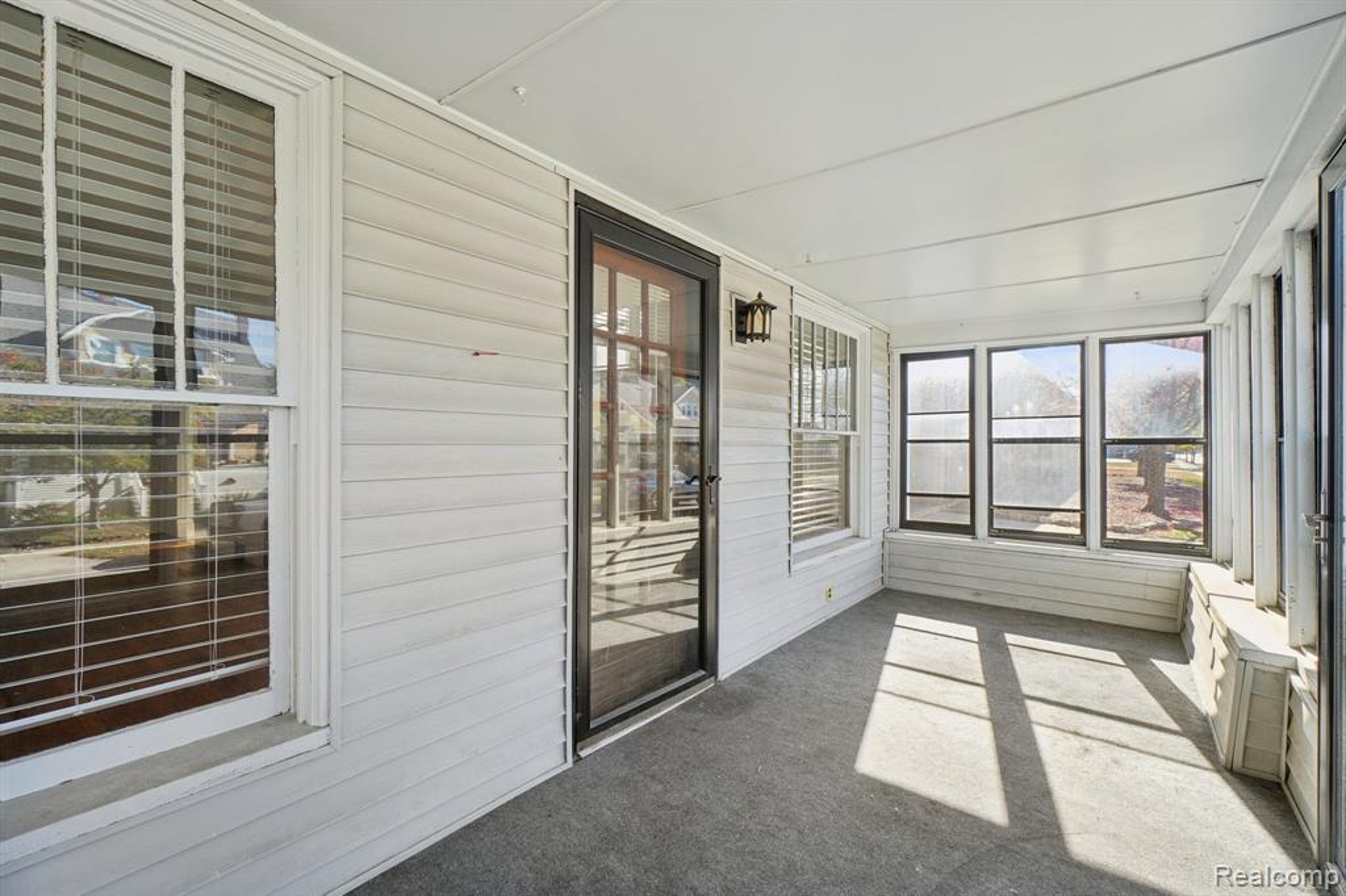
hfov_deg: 100.4
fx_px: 561
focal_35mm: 15
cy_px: 448
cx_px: 673
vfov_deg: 77.3
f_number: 8
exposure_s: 1/30
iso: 100
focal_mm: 10
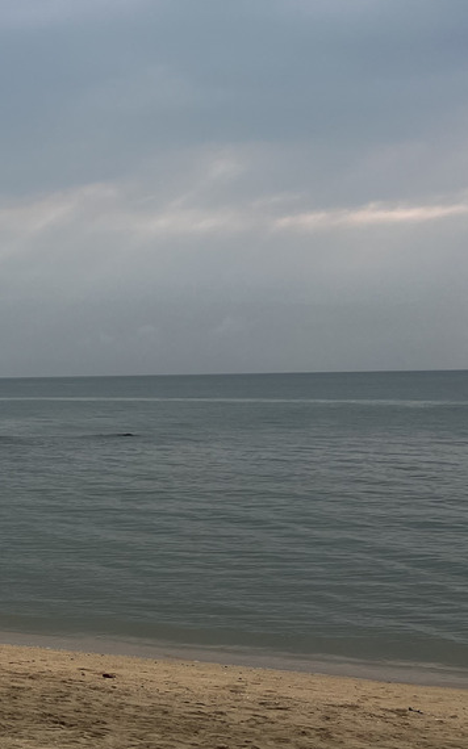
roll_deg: +0.8
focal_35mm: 58
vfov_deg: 35.1
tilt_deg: -1.5
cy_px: 403
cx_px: -284
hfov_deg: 18.9
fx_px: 1184
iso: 50
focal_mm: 5.7
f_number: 1.5
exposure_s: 1/2513
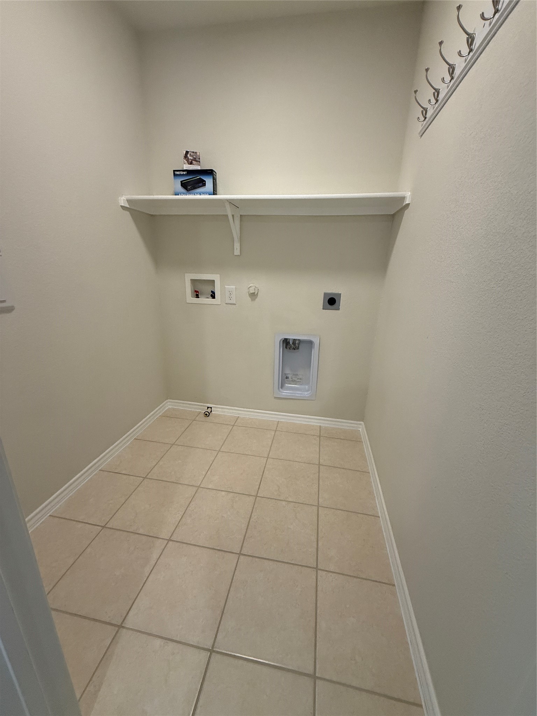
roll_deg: -2.3
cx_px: 268
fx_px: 290
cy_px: 358
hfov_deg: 85.7
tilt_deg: -17.1
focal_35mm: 14
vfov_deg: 102.1
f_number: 2.2
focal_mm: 2.22
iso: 320
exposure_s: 1/120
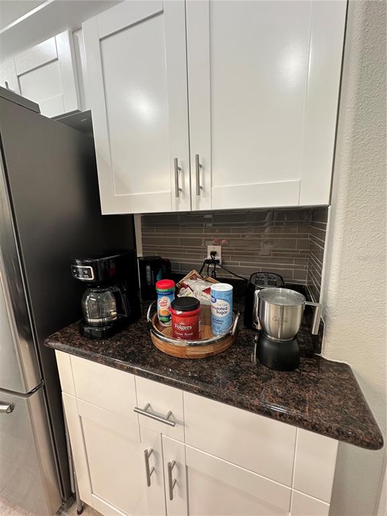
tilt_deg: -11.6
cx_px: 194
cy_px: 258
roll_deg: +1.9
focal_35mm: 14
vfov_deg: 102.1
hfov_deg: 85.7
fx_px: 209
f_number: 2.2
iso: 200
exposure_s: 1/60
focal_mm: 2.22
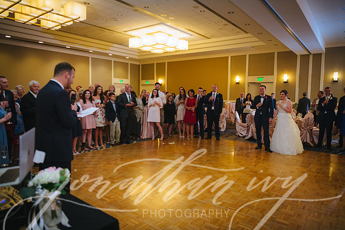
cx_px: 172
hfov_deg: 73.7
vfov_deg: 53.2
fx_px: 230
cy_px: 115
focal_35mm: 24
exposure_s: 1/80
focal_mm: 24
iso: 1000
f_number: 2.8
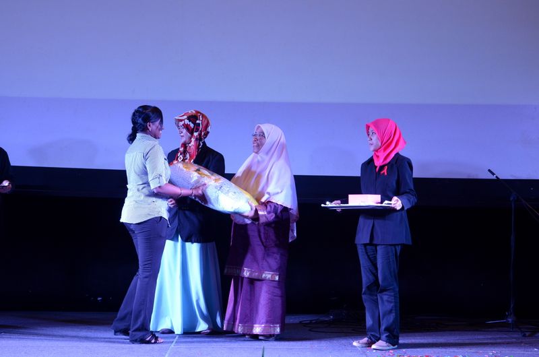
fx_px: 784
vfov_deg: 25.6
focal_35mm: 52
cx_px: 270
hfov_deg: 37.9
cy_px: 178
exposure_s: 1/80
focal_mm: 35
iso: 1000
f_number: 5
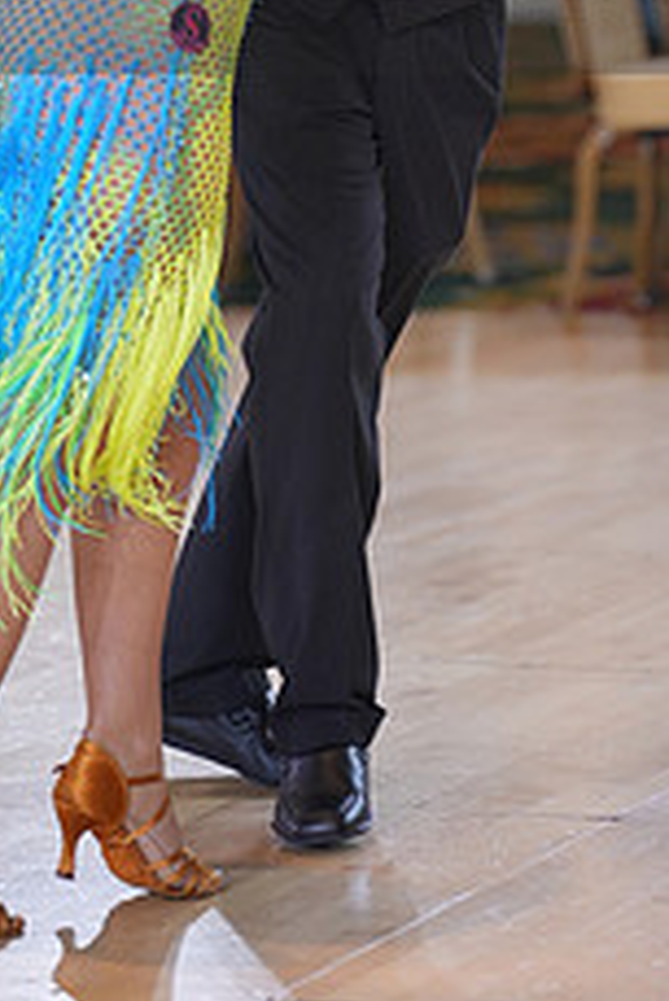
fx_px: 6902
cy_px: -70
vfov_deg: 8.2
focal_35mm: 248
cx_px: 343
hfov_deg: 5.5
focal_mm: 98
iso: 800
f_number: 2
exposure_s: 1/500
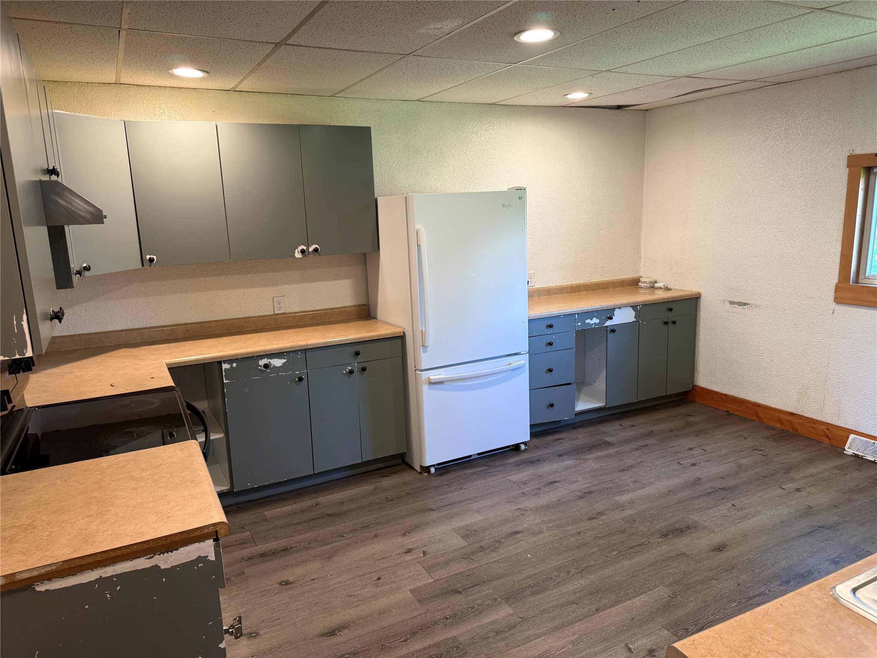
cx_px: 438
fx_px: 608
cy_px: 329
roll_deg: +1.9
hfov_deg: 71.6
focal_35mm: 24
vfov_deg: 56.8
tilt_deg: -11.3
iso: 160
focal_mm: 6.76
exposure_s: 1/60
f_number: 1.78
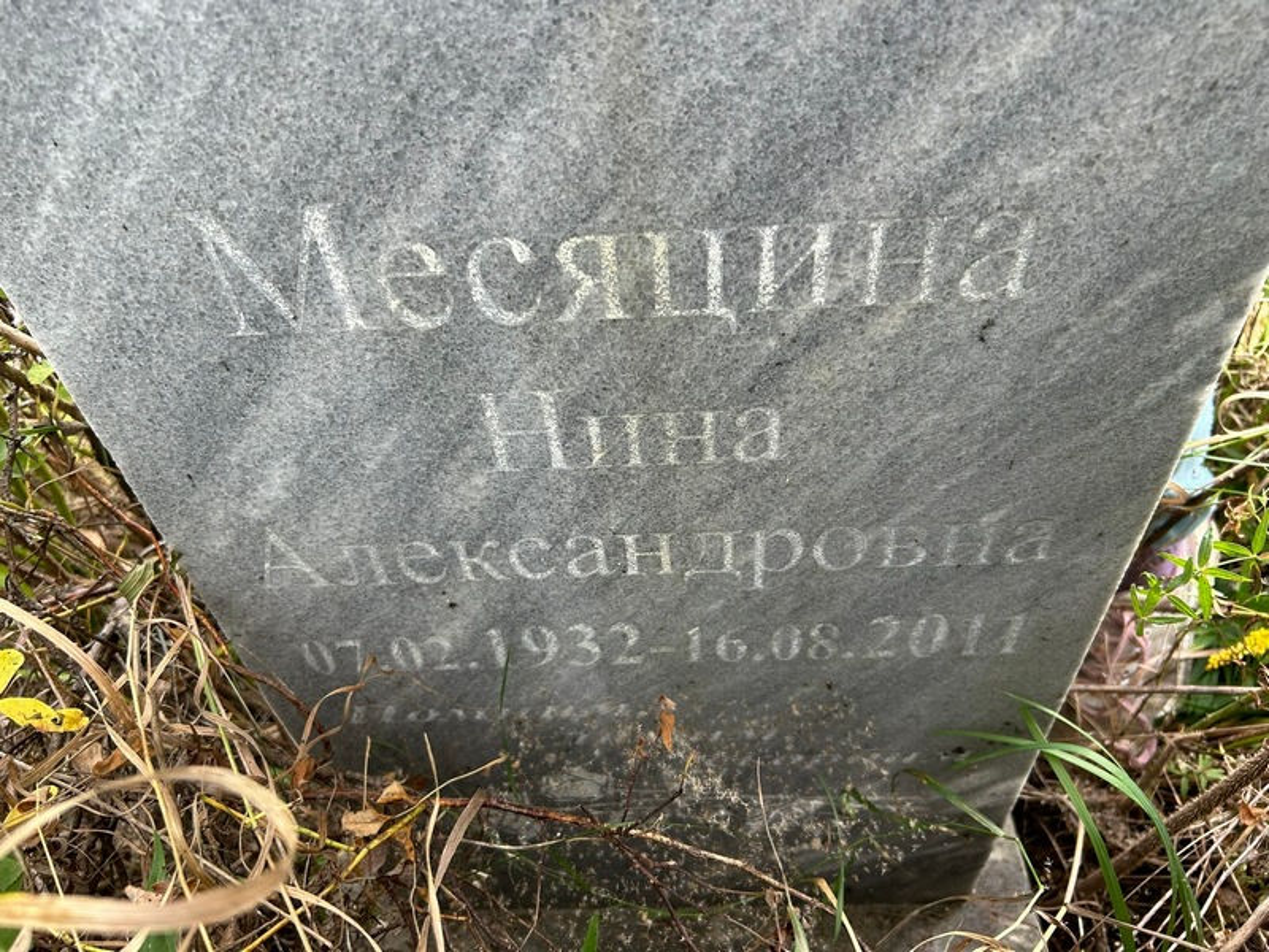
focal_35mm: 26
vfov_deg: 53.1
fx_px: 953
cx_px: 634
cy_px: 476
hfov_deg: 67.3
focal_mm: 5.7
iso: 64
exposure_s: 1/121
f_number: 1.5
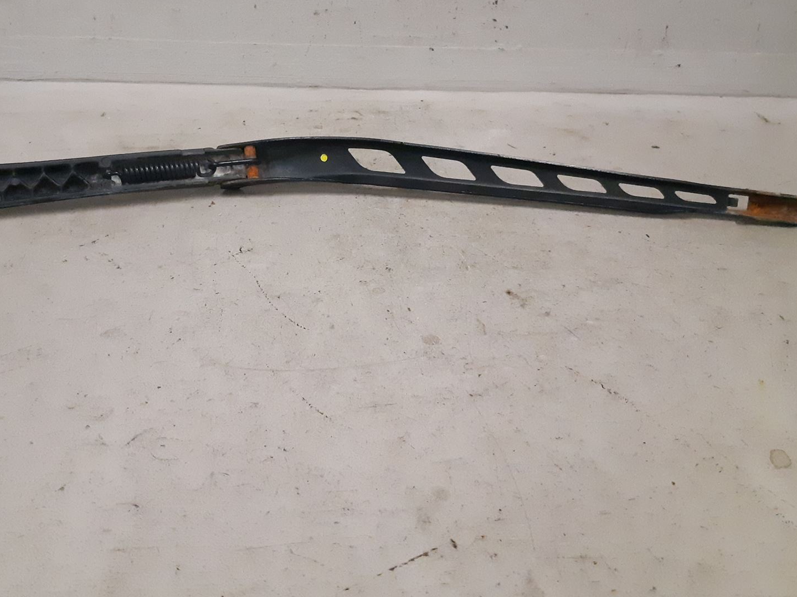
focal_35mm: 37
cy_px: 199
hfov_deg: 50.0
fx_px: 852
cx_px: 344
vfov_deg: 38.2
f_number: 1.7
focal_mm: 3.93
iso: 800
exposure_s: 1/286
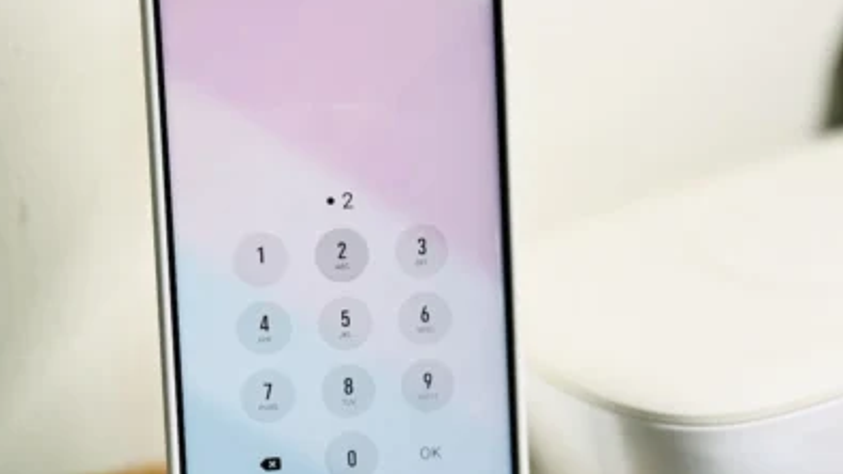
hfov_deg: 39.2
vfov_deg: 22.5
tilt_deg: -24.9
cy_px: 158
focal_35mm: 53
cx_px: 418
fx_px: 1184
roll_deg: +1.3
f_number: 1.78
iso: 100
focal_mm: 6.86
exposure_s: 1/60
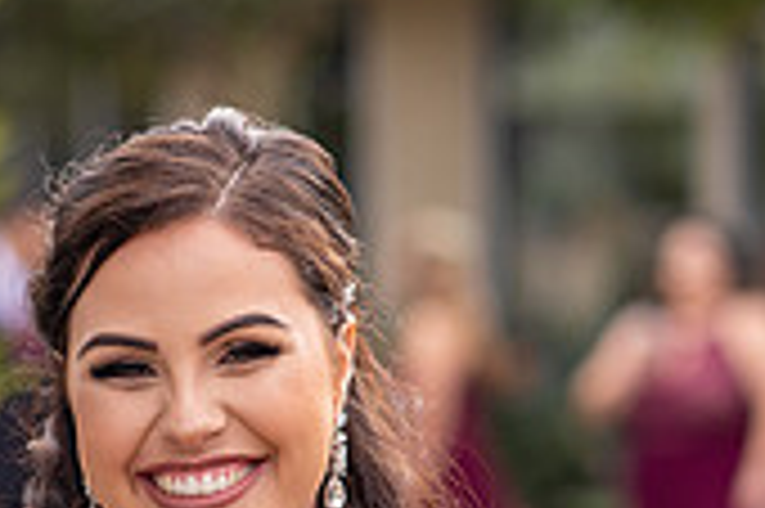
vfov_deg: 4.6
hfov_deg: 6.9
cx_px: 106
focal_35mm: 298
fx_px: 6326
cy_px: 685
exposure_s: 1/1000
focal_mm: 85
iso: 100
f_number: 2.5
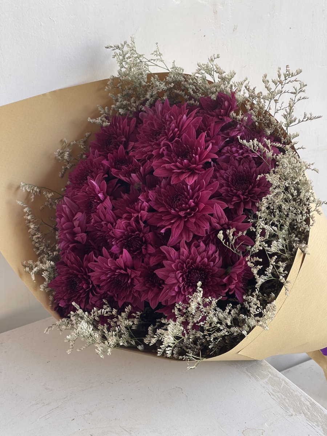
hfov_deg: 22.9
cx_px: 164
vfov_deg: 30.3
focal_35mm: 64
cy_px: 218
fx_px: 806
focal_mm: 7.5
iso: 100
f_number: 2.2
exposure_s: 1/99
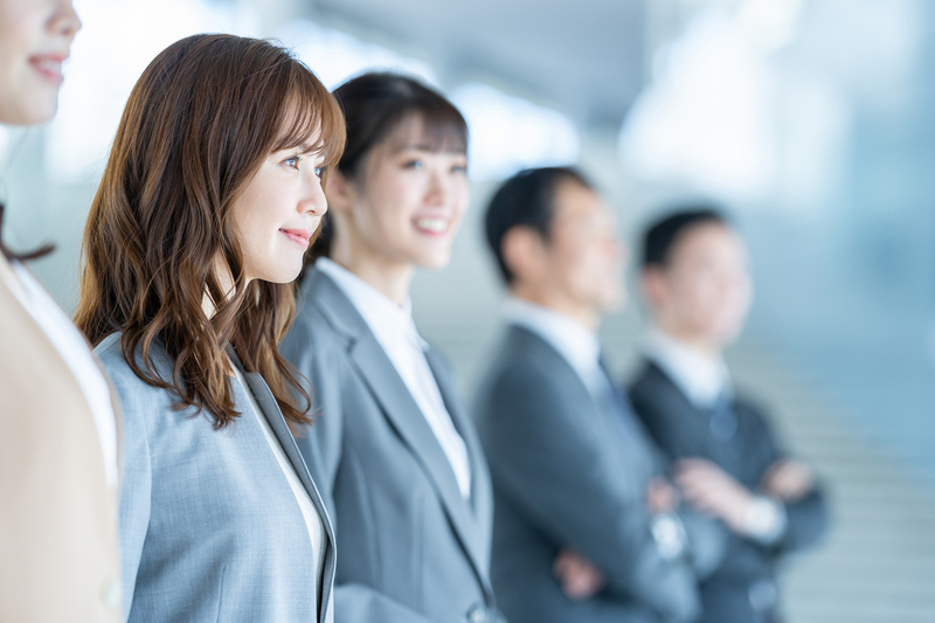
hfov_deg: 15.2
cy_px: 312
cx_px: 468
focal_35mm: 135
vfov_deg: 10.2
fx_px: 3505
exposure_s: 1/640
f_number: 2.2
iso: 400
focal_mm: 135
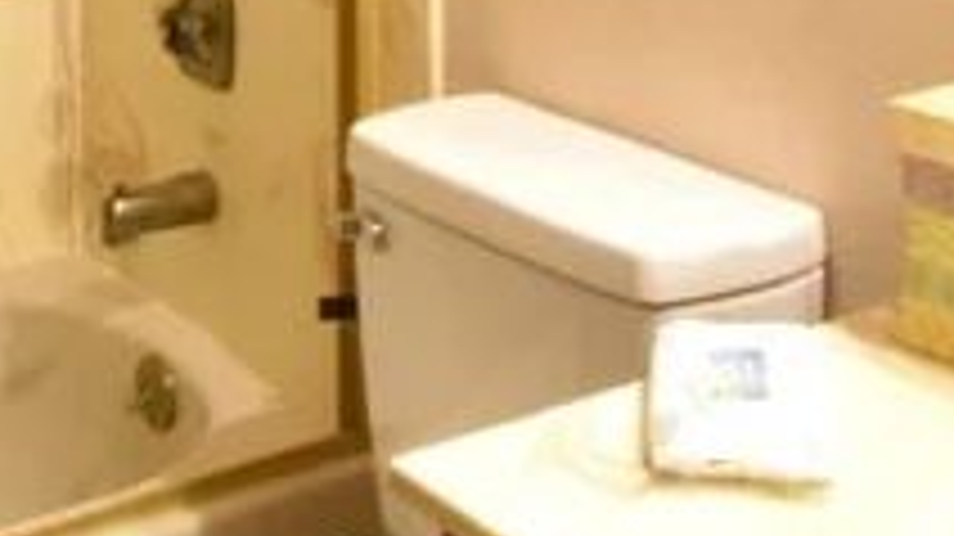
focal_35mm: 76
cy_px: -471
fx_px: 1922
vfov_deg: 13.9
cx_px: 356
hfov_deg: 27.8
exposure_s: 1/1.3
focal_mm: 10
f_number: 22
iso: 4000
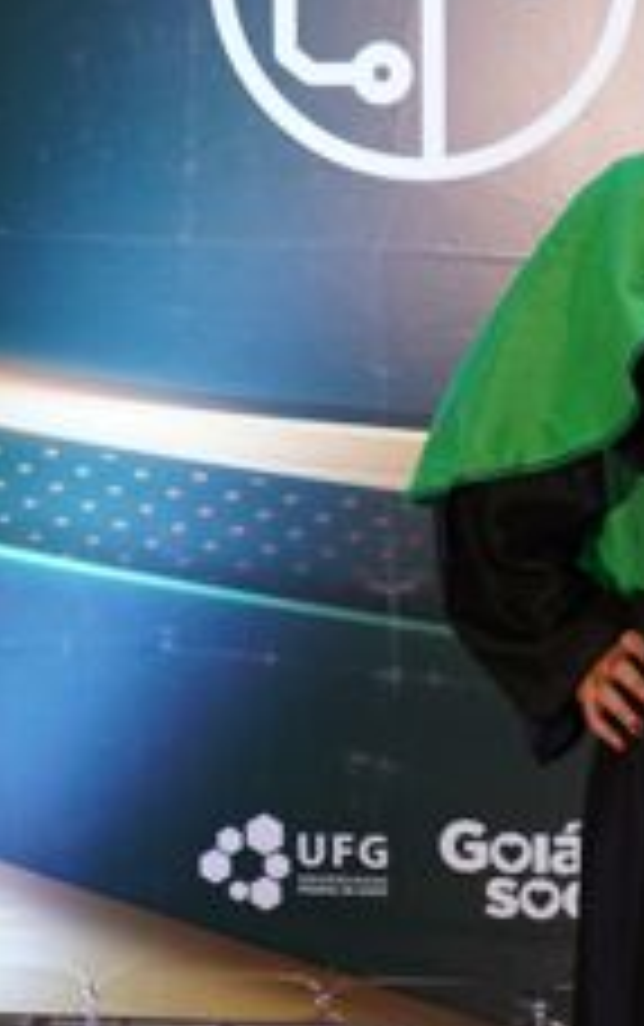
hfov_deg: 15.1
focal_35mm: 83
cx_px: 838
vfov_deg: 24.4
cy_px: 162
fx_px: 2325
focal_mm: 31
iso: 1600
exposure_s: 1/100
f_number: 4
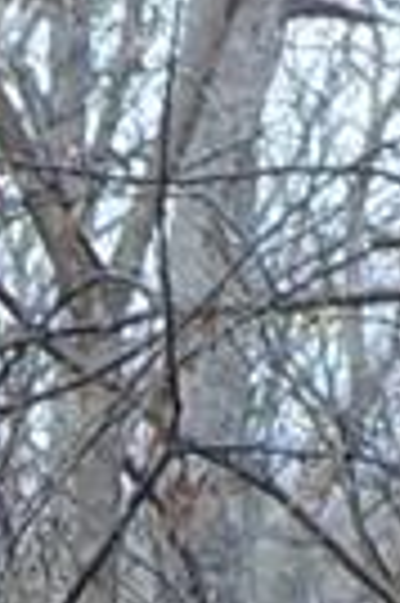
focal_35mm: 238
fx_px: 3977
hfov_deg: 5.6
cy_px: 1220
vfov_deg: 8.2
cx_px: -499
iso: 140
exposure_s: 1/30
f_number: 3.3
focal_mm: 4.1
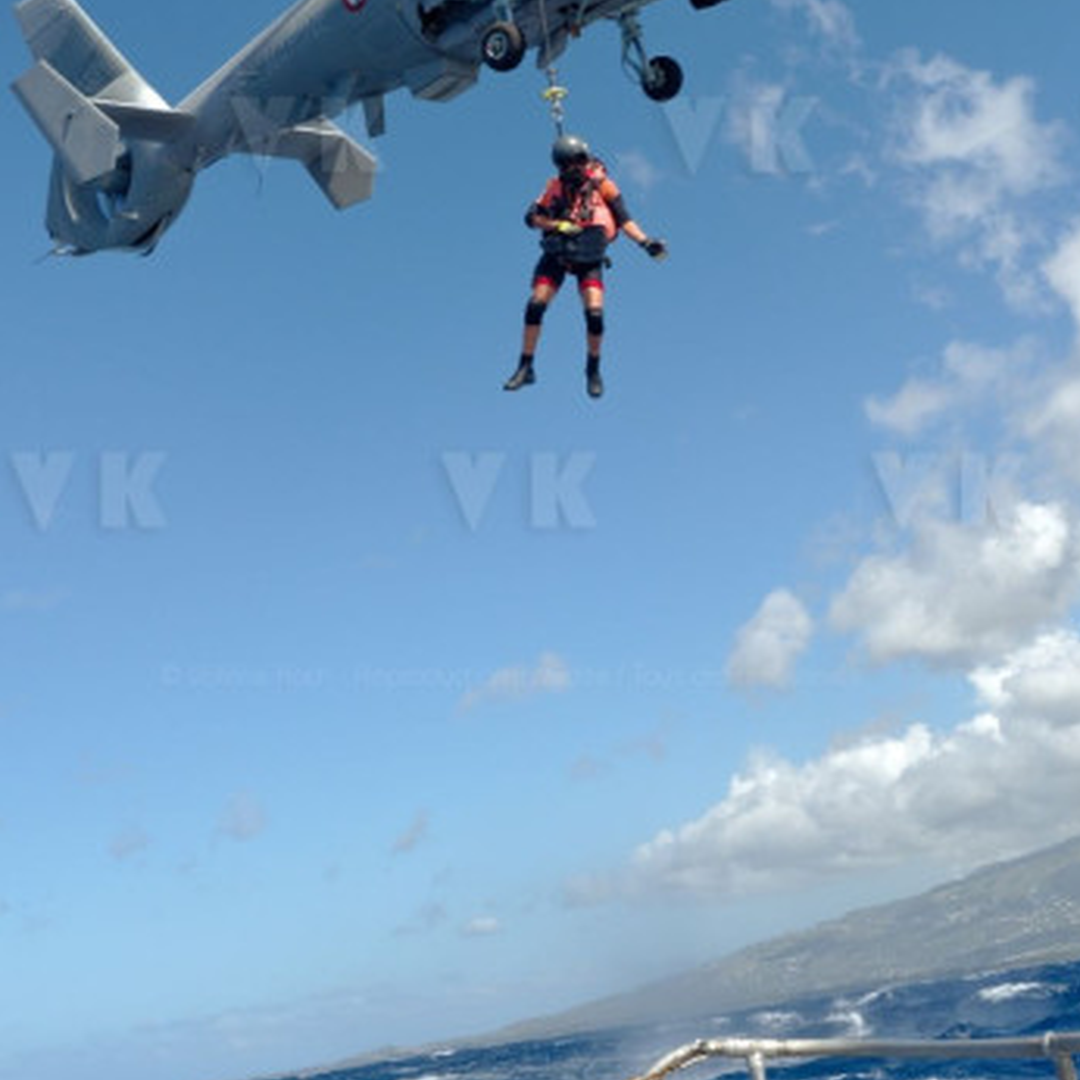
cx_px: 517
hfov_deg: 32.2
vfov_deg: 31.3
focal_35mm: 53
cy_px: 206
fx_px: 1871
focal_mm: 24
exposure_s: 1/320
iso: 100
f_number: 9
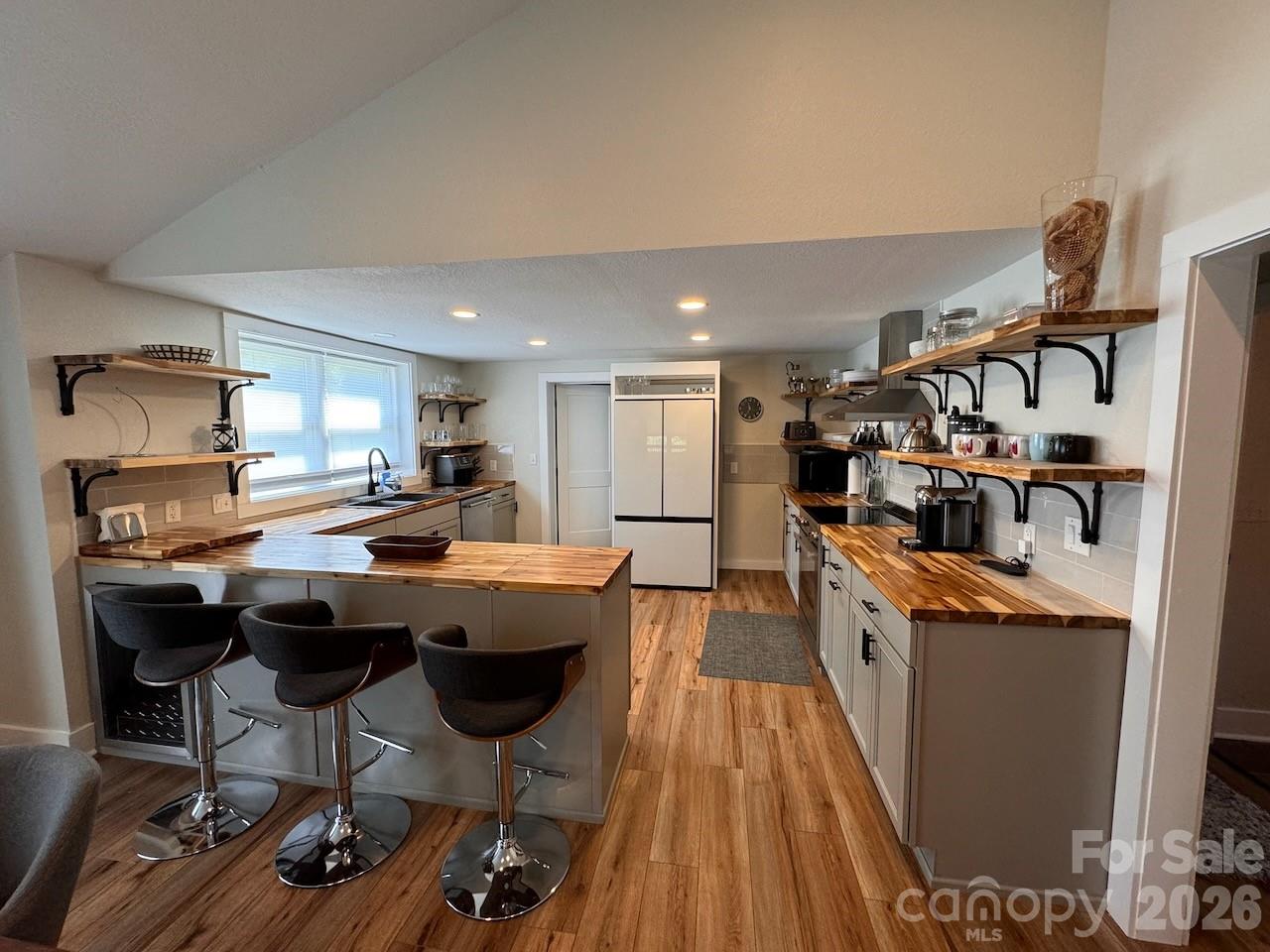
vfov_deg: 85.7
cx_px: 635
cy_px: 476
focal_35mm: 14
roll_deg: -0.3
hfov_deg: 102.1
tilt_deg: -5.4
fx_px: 514
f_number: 2.2
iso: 200
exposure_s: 1/120
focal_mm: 2.22
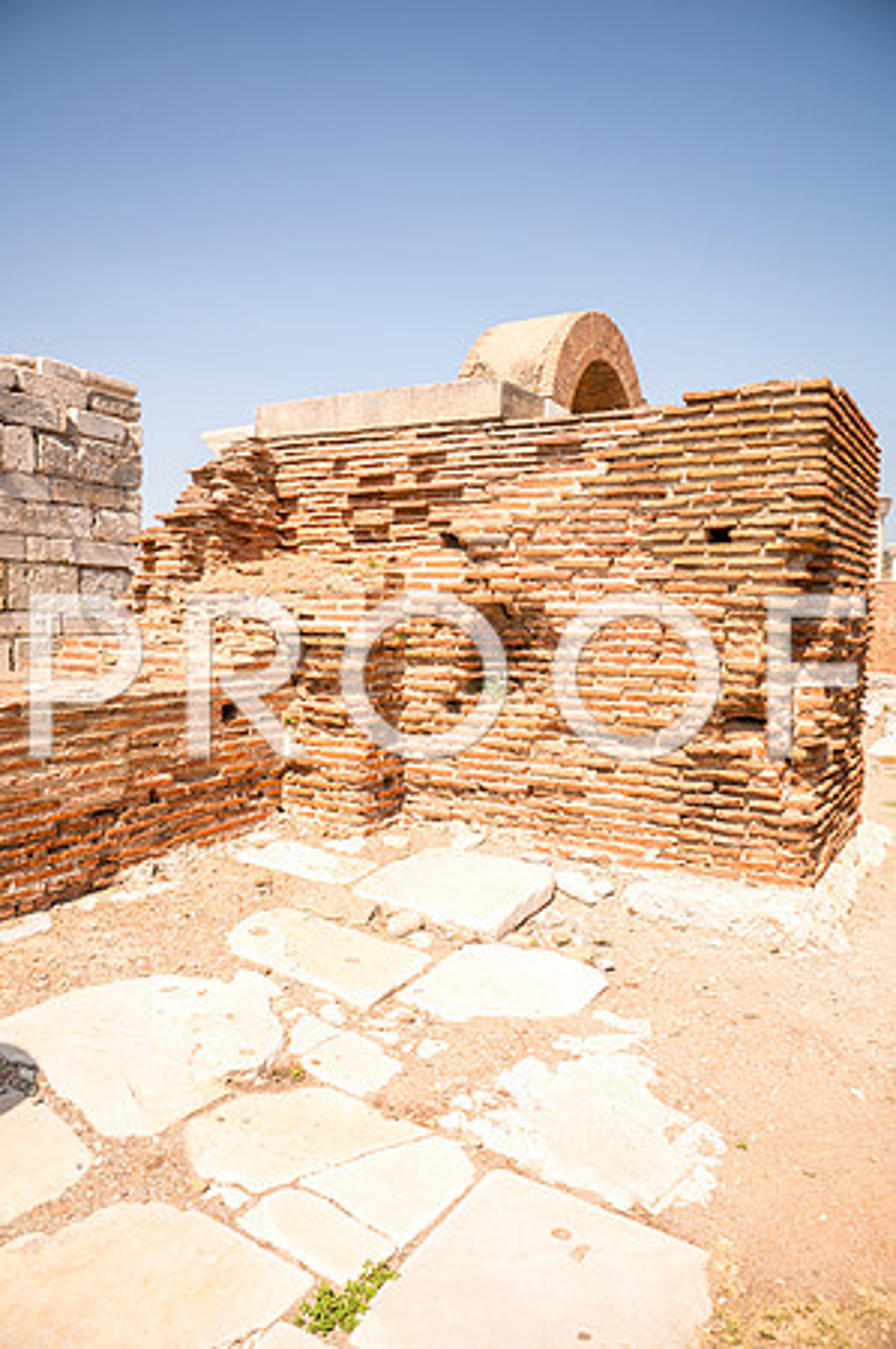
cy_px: 674
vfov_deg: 73.8
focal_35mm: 24
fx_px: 898
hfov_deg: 53.0
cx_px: 448
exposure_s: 1/200
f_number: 8
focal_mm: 24
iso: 100
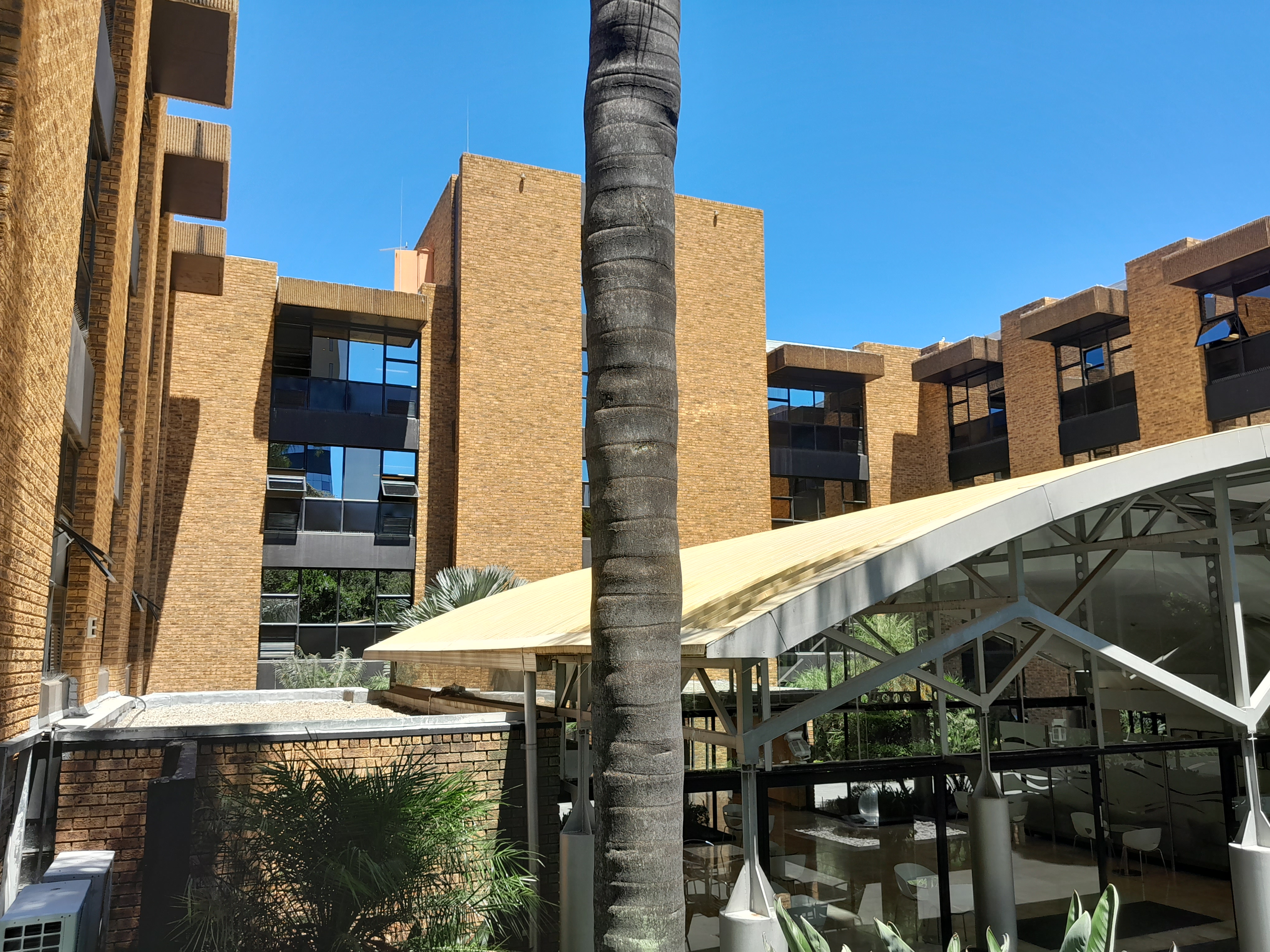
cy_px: 476
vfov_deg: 51.4
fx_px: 991
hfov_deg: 65.3
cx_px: 635
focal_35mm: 27
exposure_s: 1/270
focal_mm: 4
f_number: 1.8
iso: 40
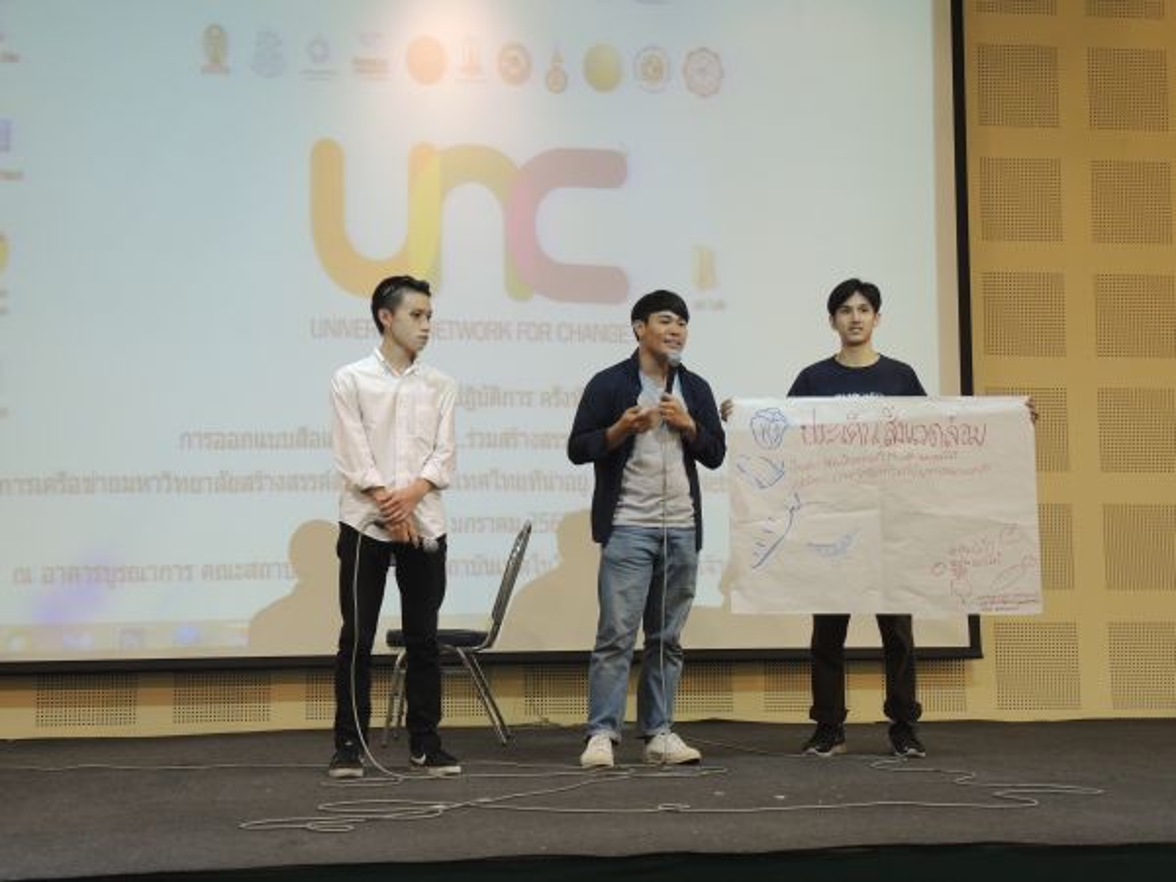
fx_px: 1699
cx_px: 588
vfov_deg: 29.1
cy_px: 441
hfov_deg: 38.2
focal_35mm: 50
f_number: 2.8
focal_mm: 11
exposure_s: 1/50
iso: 320
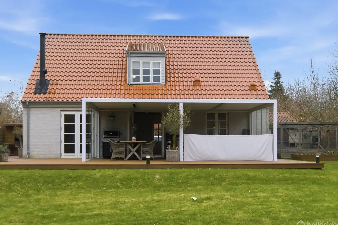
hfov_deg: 51.9
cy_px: 113
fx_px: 347
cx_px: 167
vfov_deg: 35.9
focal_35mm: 37
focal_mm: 24
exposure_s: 1/160
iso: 200
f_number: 8
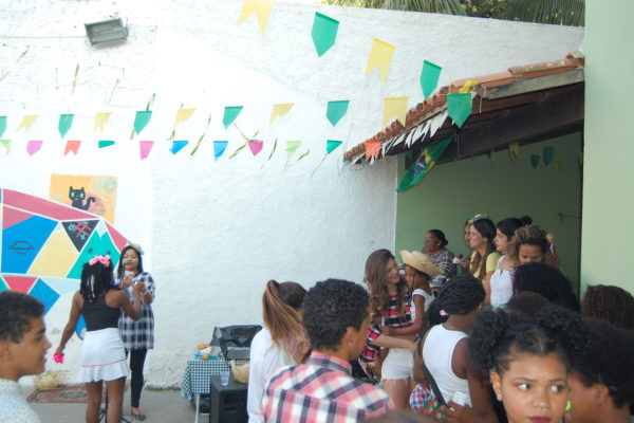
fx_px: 608
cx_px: 317
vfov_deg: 38.4
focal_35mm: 34
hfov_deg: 55.1
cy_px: 212
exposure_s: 1/400
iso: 400
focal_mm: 23
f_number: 3.8
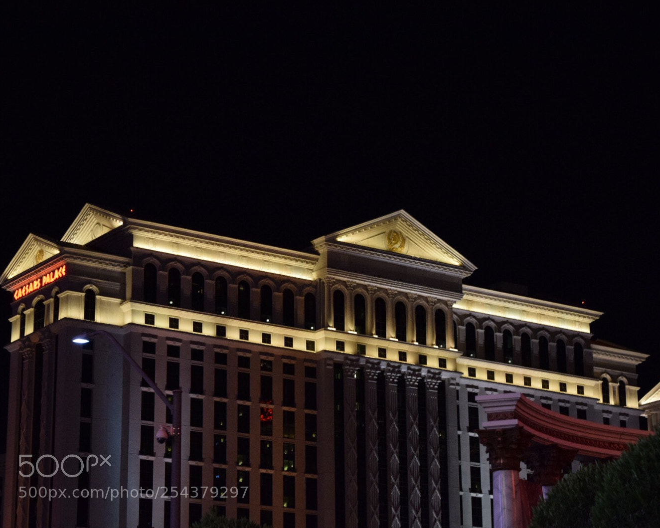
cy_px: 265
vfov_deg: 16.4
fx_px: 1828
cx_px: 386
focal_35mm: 94
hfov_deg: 20.5
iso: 1600
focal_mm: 55
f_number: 5.6
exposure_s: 1/50
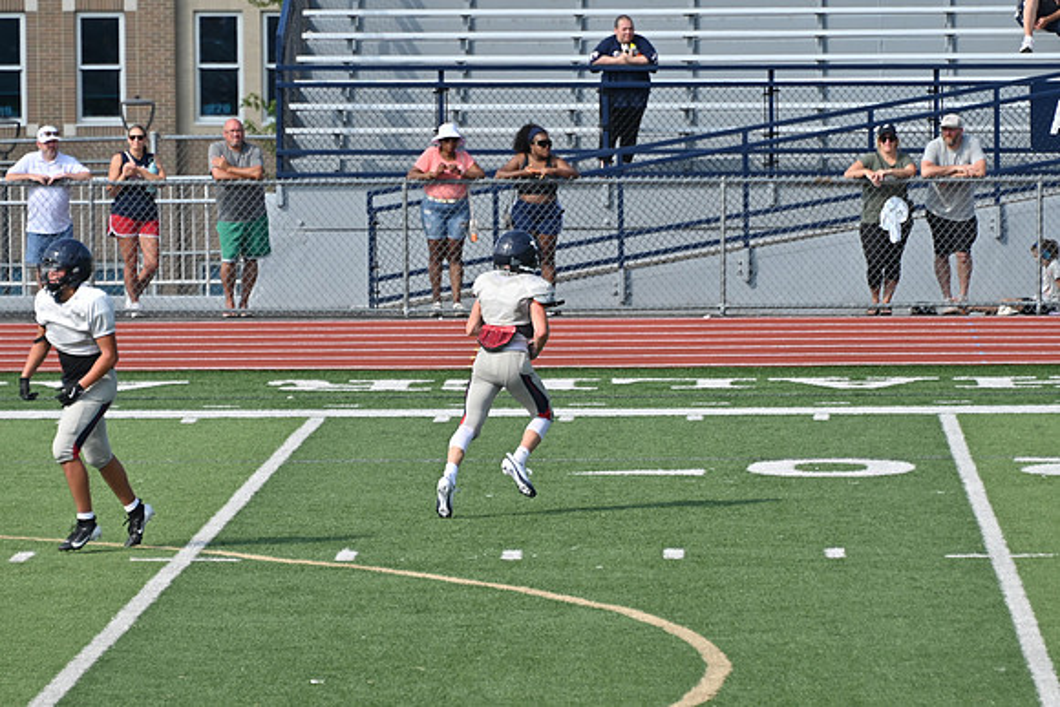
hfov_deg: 6.5
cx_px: 530
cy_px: 354
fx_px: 9277
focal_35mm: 315
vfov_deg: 4.4
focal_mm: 210
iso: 140
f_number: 5.6
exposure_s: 1/800
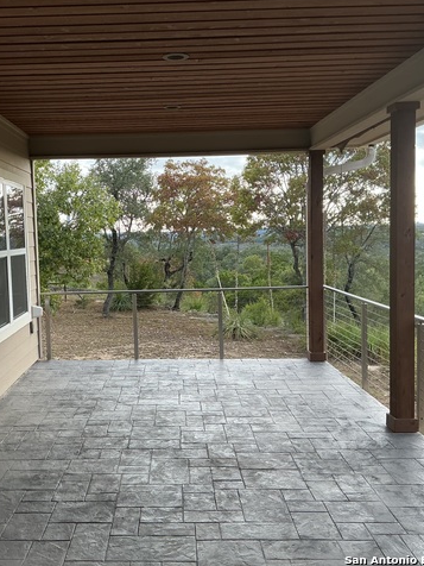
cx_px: 158
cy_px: 282
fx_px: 637
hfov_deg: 36.6
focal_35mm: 39
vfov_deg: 47.9
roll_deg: +1.6
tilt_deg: -4.5
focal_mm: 3
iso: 25
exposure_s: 1/335
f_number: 1.8
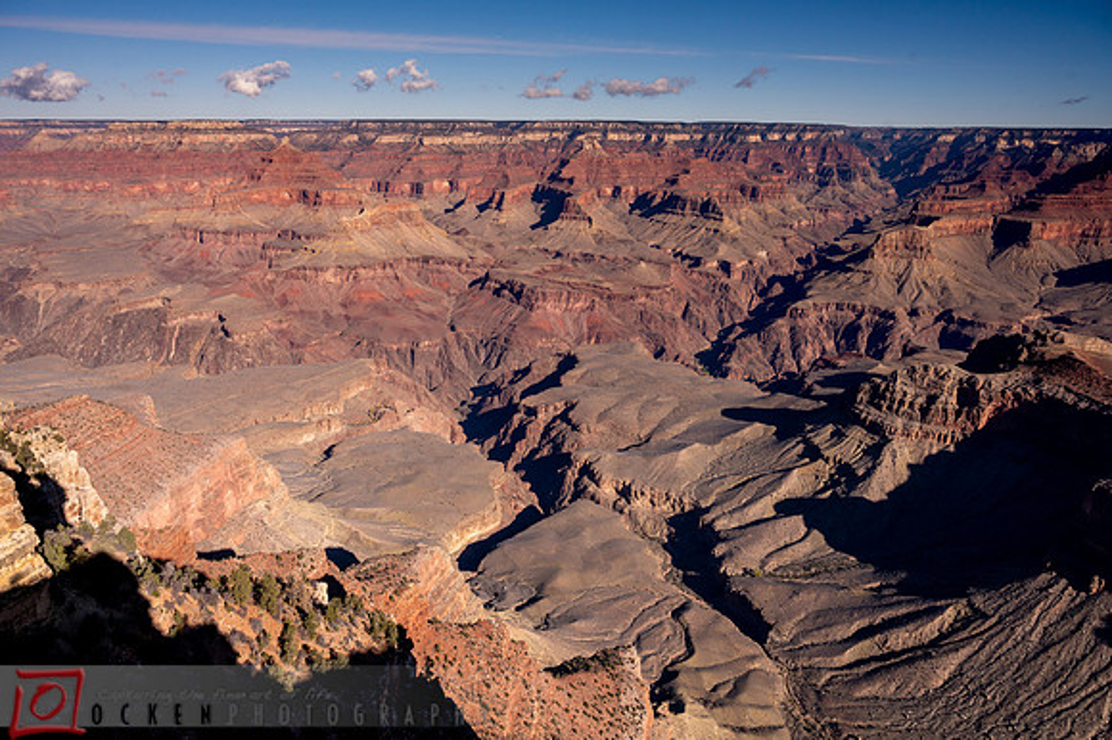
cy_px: 370
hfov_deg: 73.1
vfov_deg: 52.5
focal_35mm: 24
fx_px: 750
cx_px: 556
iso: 400
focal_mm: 24
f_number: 8
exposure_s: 1/1600
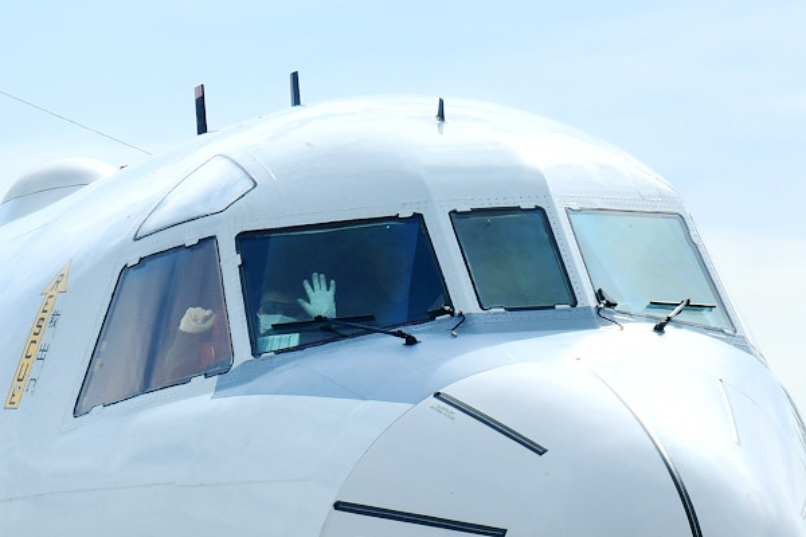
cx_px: 403
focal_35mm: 70
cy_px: 268
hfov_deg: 28.8
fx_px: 1567
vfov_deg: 19.5
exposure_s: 1/250
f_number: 9
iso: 80
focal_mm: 70
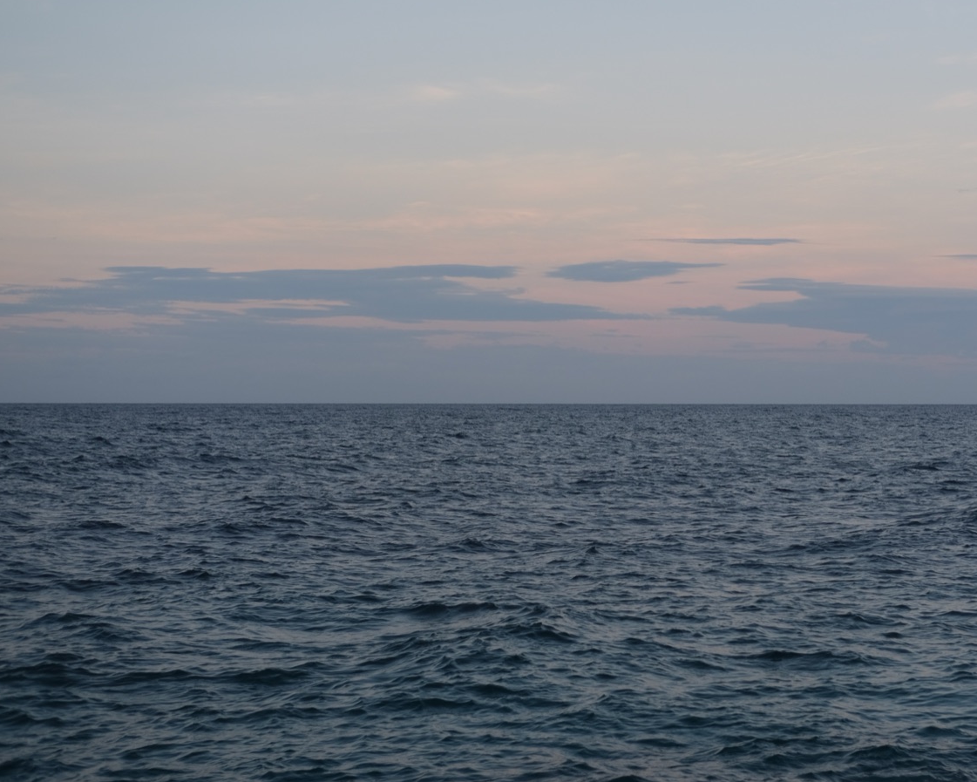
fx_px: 2053
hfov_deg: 26.6
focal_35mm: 71
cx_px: 653
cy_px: 398
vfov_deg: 21.6
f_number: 3.2
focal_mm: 35
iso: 160
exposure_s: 1/180
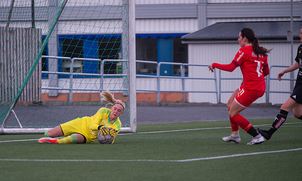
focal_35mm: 303
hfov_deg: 7.0
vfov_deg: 4.2
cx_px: 102
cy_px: 134
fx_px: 2461
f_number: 4.5
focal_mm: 220
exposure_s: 1/800
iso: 800
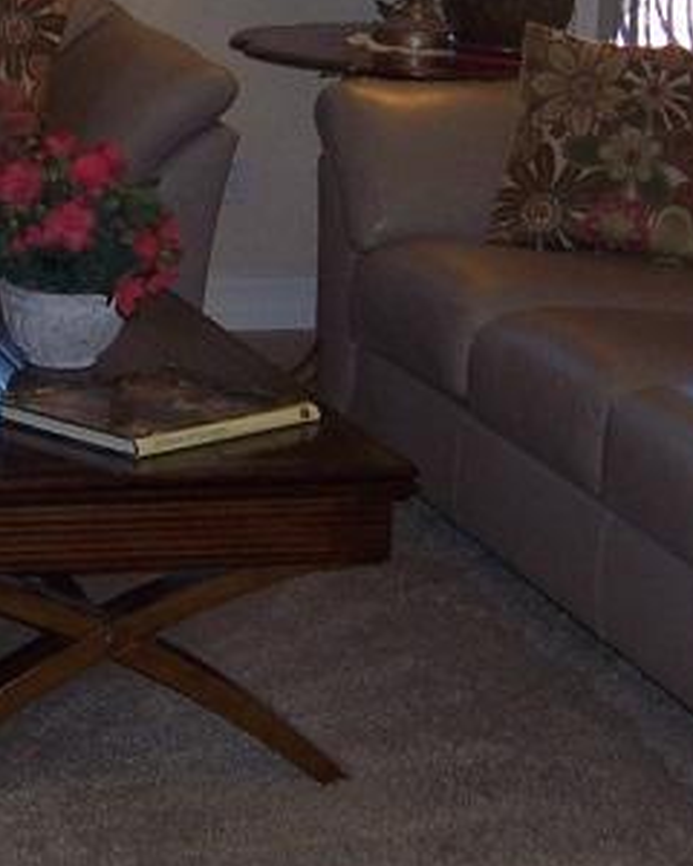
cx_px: 185
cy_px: 336
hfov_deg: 14.1
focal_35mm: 109
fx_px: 2795
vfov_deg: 17.6
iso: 80
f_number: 2.8
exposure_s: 1/60
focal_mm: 6.2
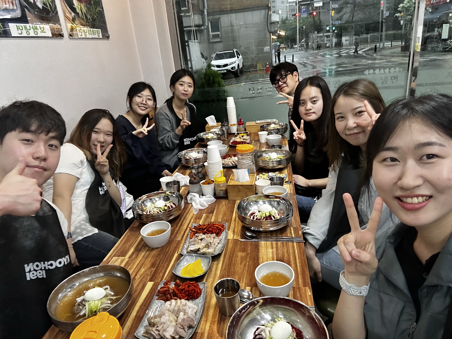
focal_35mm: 23
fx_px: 300
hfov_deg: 73.9
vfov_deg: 58.9
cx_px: 226
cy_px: 170
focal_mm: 2.69
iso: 160
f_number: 1.9
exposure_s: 1/60
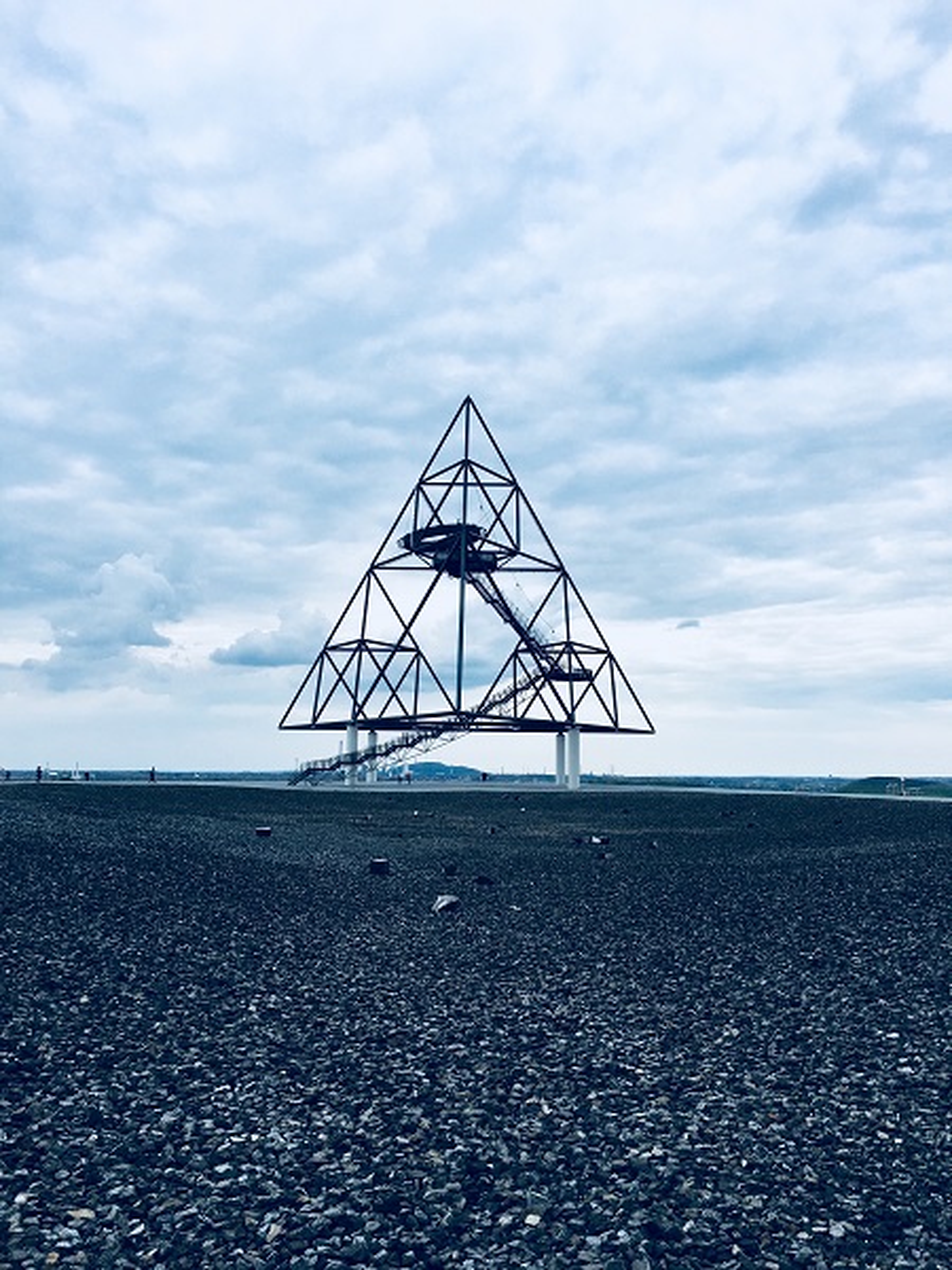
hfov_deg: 48.2
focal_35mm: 29
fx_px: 1063
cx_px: 476
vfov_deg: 61.7
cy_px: 635
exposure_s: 1/557
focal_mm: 4.15
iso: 25
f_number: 2.2
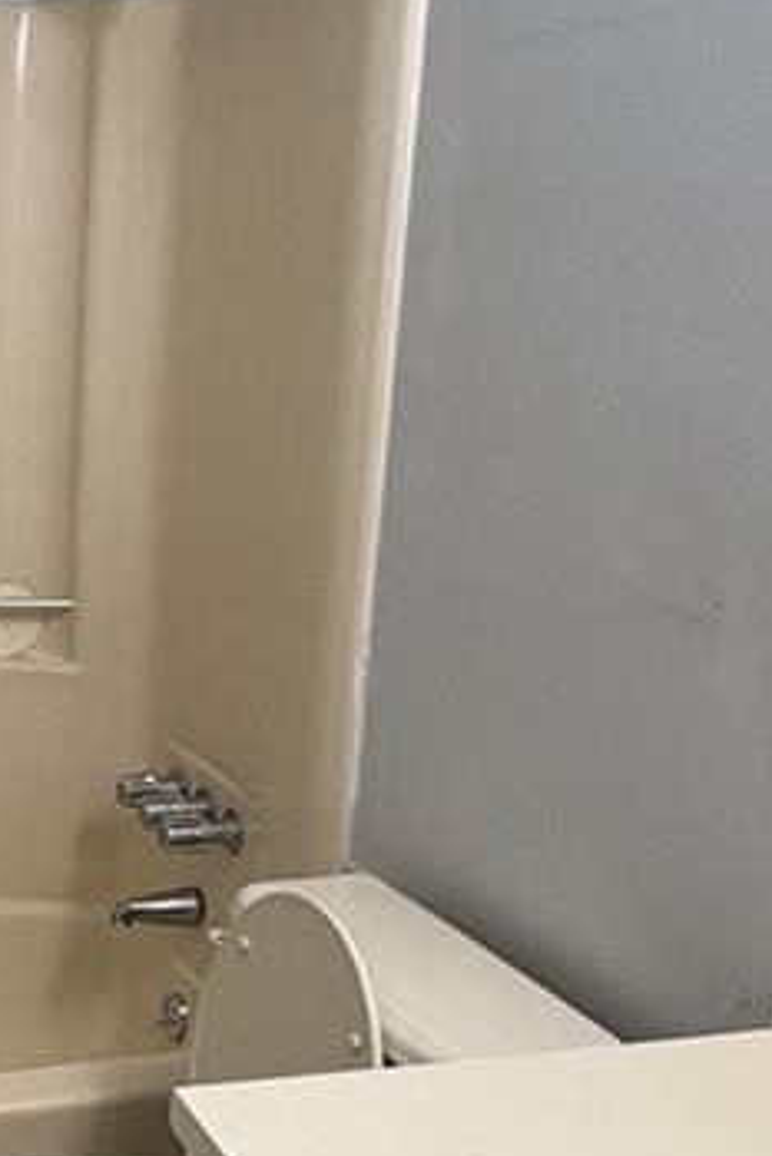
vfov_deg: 39.5
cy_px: 676
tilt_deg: -13.1
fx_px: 1607
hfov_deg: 24.4
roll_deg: +0.4
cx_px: -169
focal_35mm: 50
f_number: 2.2
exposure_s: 1/60
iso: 160
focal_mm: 2.22
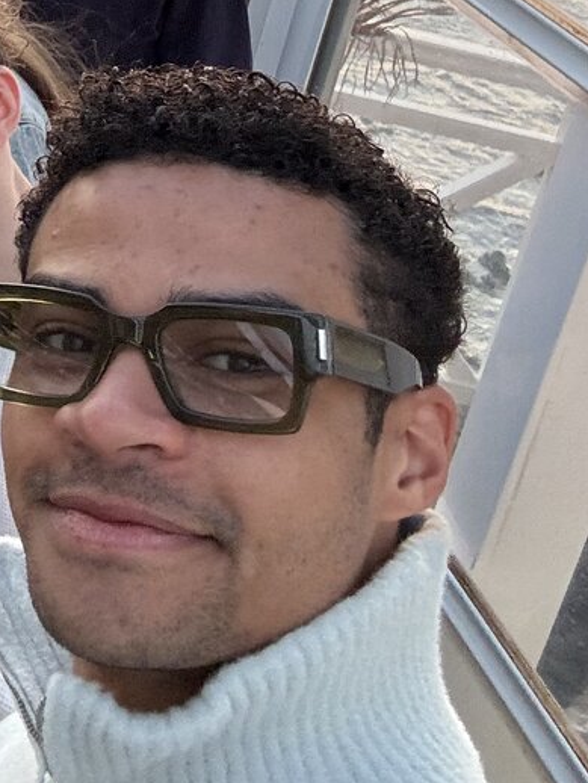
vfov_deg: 23.5
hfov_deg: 18.2
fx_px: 1607
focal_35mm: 71
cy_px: -293
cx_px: -316
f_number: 1.9
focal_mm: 2.69
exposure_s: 1/109
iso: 80
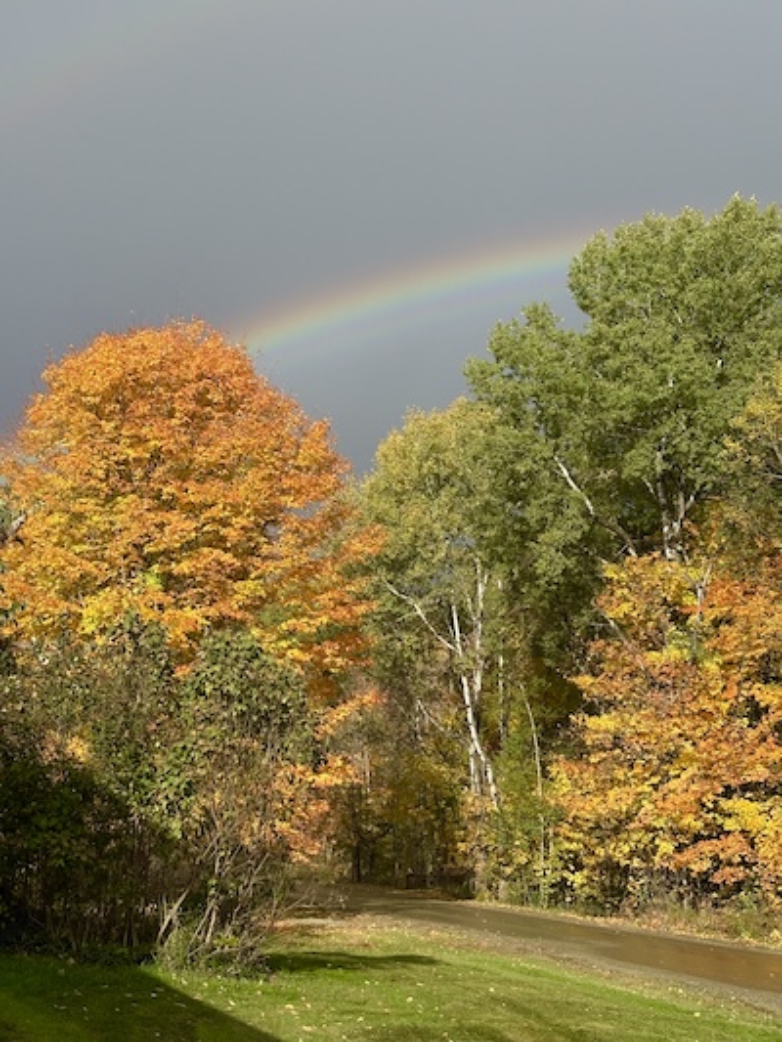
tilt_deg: +7.9
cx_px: 391
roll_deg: -2.1
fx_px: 1566
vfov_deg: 36.8
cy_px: 521
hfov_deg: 28.0
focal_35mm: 52
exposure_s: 1/2364
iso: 32
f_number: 1.6
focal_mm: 5.96
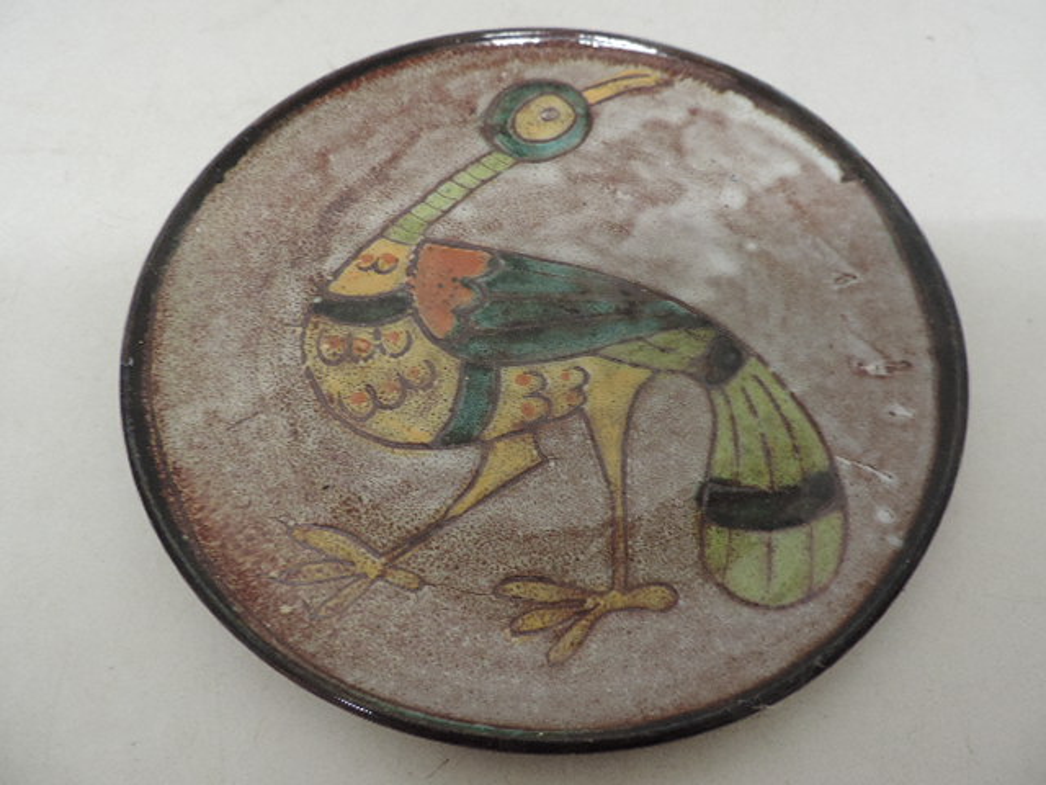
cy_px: 392
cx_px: 523
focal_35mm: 24
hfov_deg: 71.6
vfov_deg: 56.8
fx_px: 725
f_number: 3
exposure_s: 1/15
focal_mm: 4.3
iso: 400
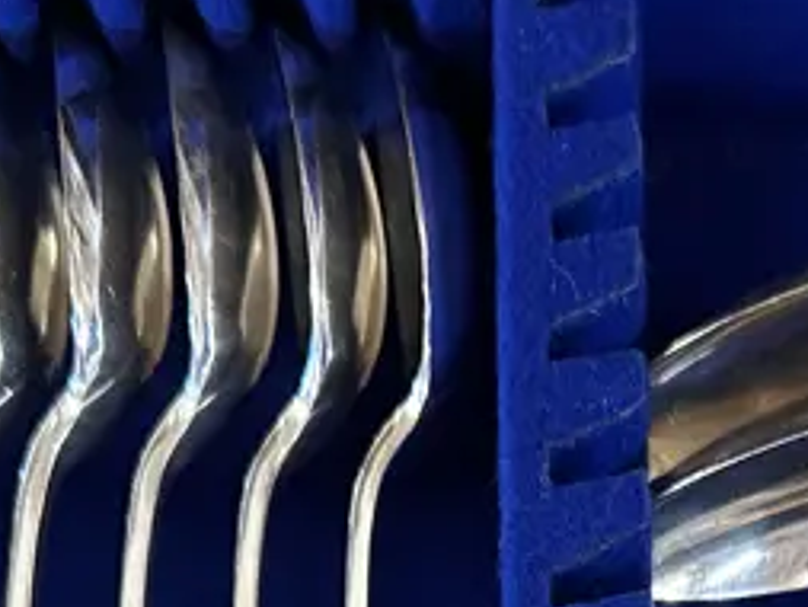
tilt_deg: -77.5
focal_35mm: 97
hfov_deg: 20.0
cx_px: 652
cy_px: 1166
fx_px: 2265
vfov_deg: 13.4
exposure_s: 1/50
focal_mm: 6.86
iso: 500
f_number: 1.78
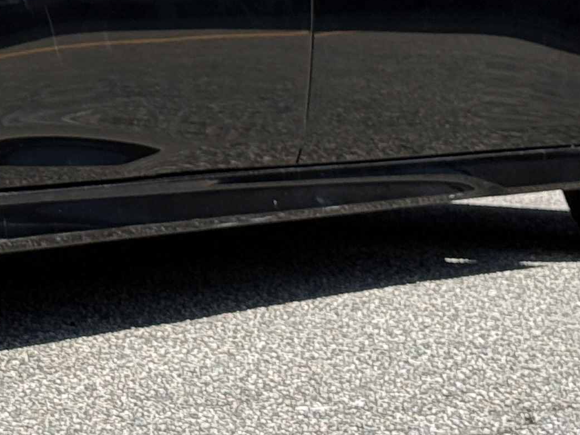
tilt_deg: +1.8
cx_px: -176
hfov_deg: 10.5
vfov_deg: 7.9
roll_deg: -0.3
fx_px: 3100
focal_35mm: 185
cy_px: -172
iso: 80
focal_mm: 6.76
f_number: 1.78
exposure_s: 1/2577
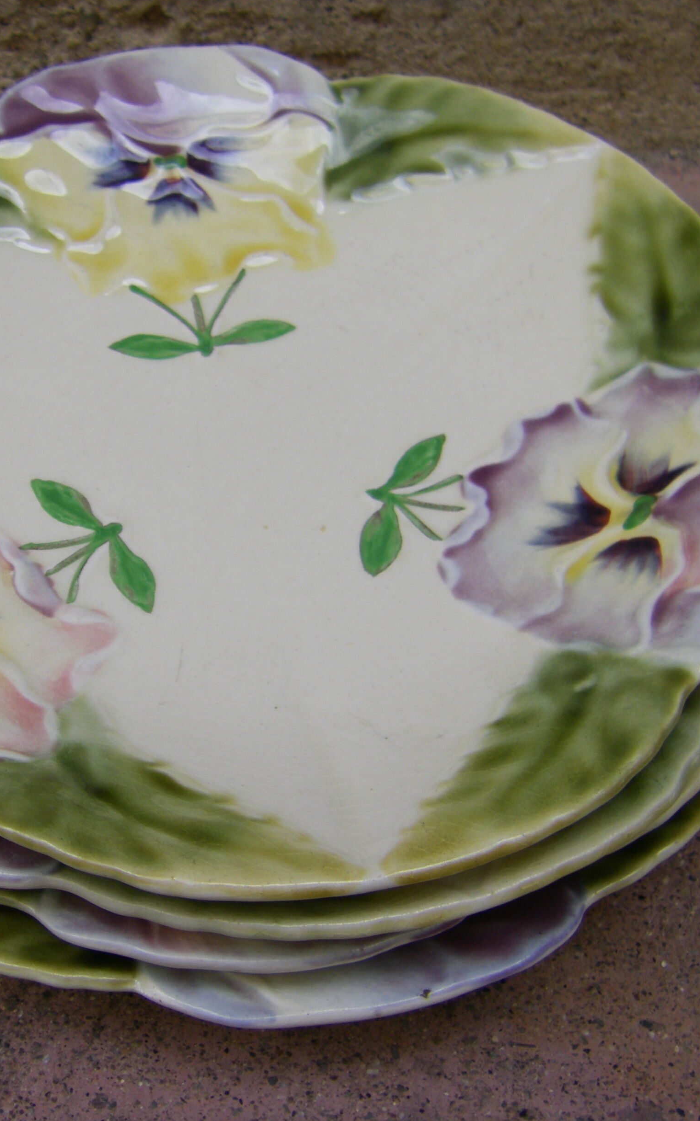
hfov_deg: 23.9
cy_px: 561
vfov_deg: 37.5
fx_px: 1648
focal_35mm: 54
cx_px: 234
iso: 64
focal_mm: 6.3
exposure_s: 1/125
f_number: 3.5
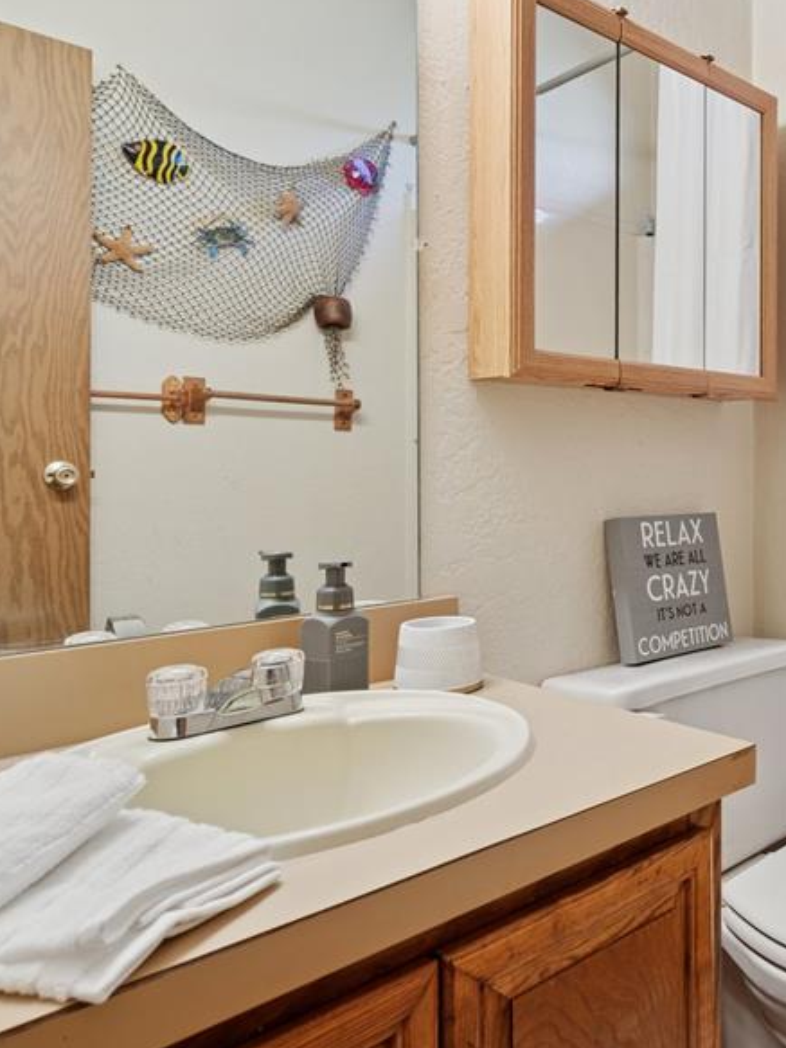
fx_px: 818
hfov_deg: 44.6
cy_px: 487
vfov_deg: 65.3
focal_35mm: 27
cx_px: 764
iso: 200
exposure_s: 1/4
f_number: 7.1
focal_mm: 16
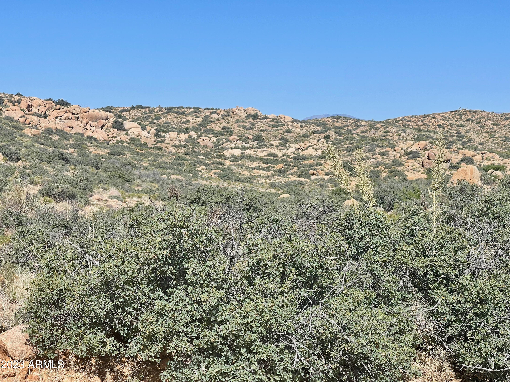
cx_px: 255
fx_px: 943
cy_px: 191
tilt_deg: -2.6
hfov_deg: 30.3
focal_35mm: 64
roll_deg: -0.3
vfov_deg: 22.9
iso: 20
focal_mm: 7.5
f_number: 2.2
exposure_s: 1/1597
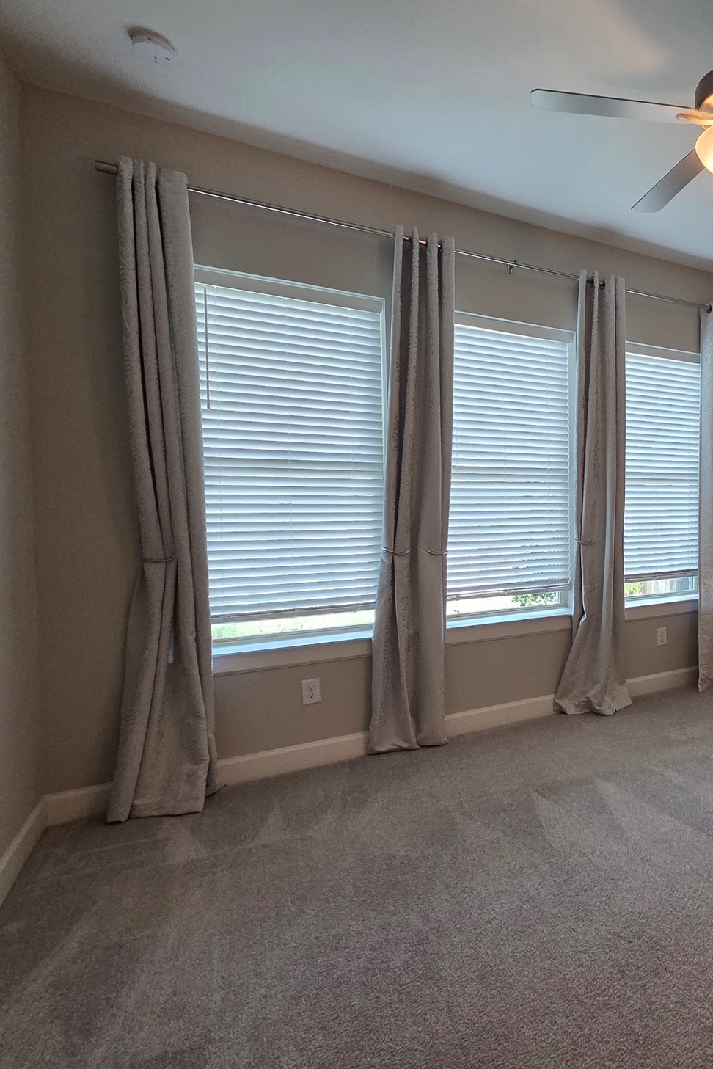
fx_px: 564
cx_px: 659
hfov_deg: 54.9
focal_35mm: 19
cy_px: 525
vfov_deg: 86.9
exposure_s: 1/120
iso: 200
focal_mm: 2.2
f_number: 2.2
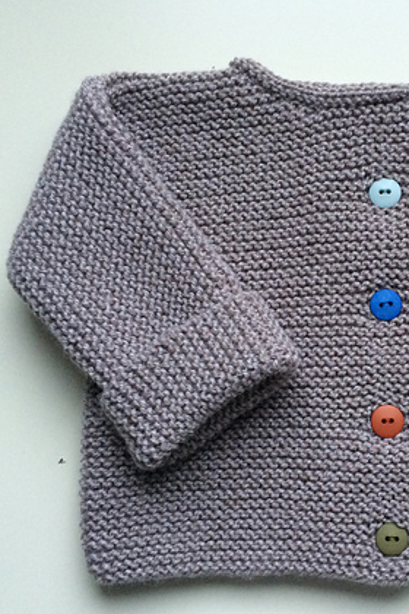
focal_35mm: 46
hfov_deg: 28.1
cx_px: 368
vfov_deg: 42.7
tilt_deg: -85.4
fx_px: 784
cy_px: 330
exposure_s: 1/30
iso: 200
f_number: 2.2
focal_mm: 4.15
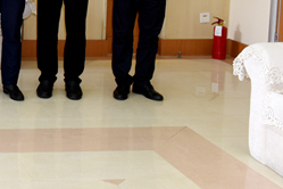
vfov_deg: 14.8
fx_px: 707
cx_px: -149
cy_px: -24
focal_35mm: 90
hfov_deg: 19.5
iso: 640
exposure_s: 1/80
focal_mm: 28
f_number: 6.3
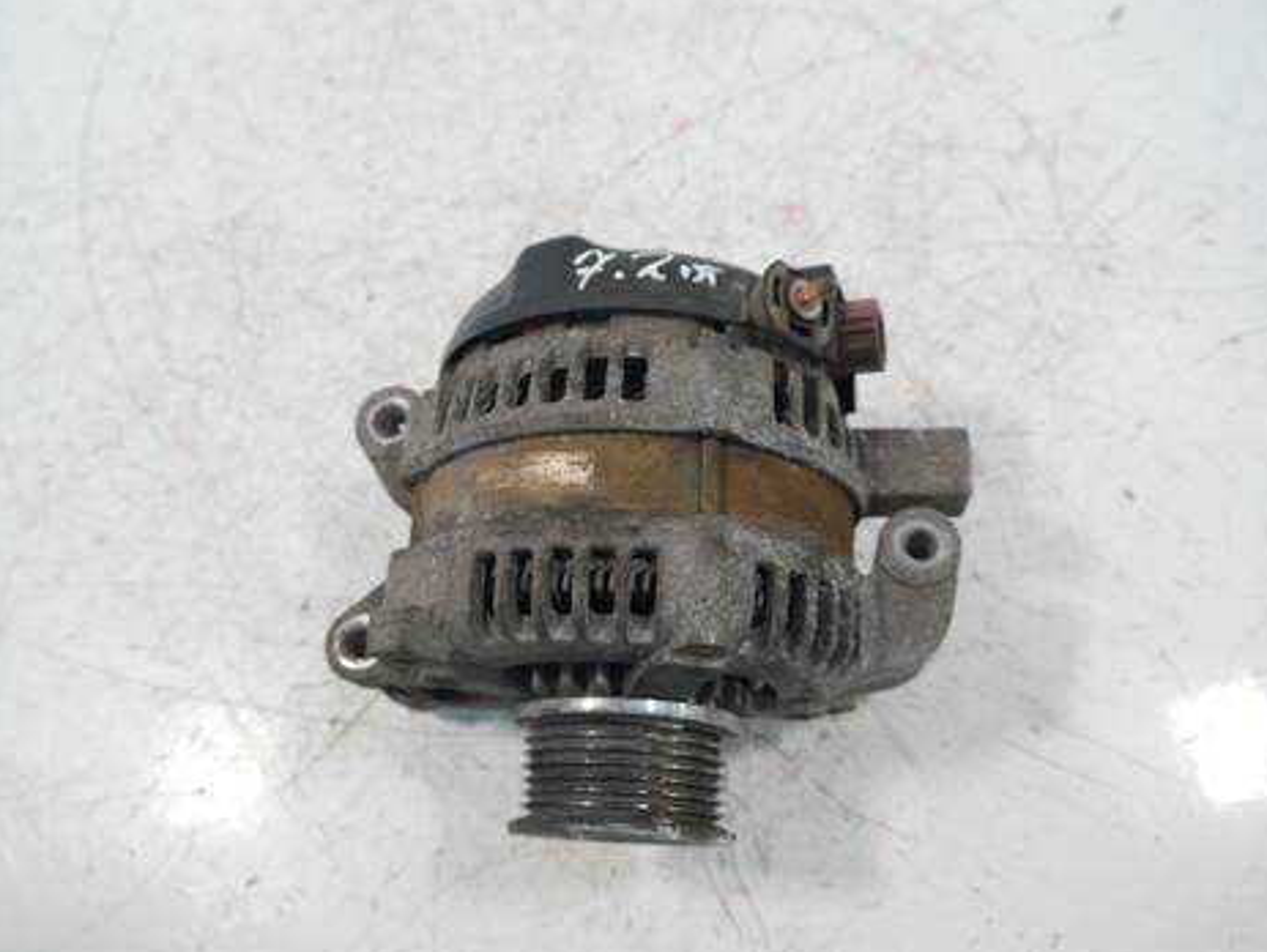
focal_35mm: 29
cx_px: 629
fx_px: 1062
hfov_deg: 61.6
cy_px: 479
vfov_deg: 48.3
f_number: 3.5
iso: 1000
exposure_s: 1/125
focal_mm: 14
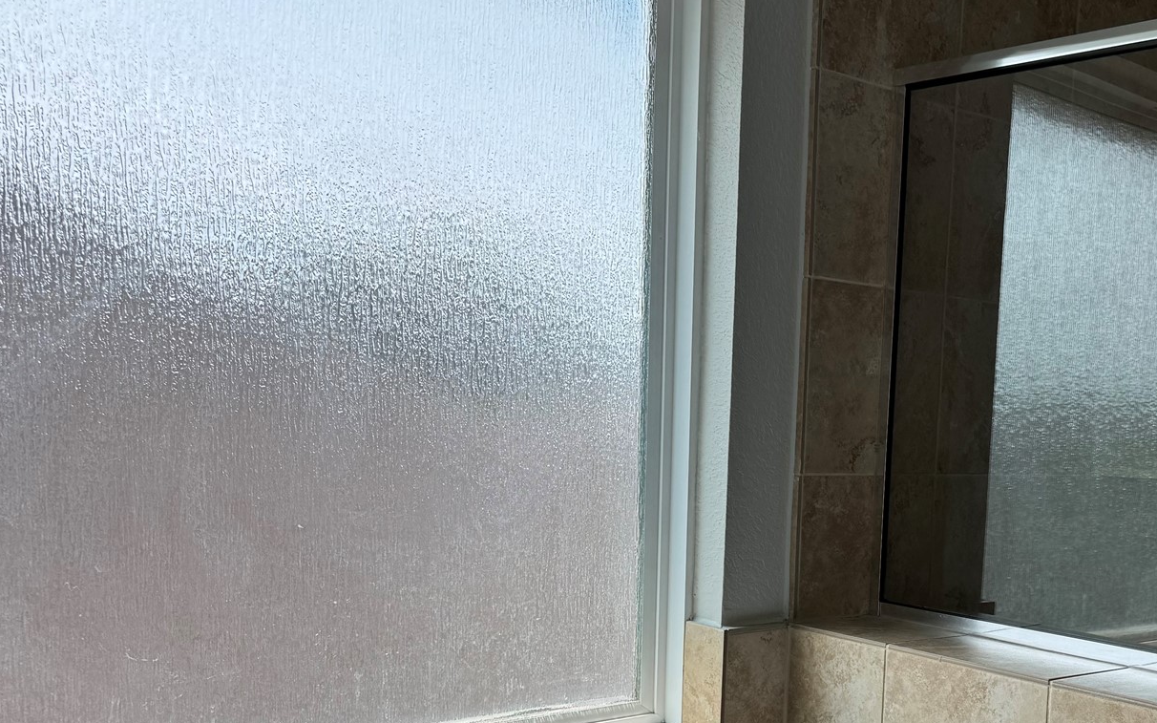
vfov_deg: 29.4
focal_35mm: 43
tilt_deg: -5.7
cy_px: 530
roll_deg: -2.9
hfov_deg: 44.0
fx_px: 1356
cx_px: 927
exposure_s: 1/802
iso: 80
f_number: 1.78
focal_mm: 6.76
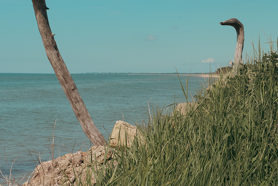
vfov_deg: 14.1
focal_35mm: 95
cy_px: -6
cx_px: 263
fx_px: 733
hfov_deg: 20.9
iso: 100
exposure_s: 1/800
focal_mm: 30
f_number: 8
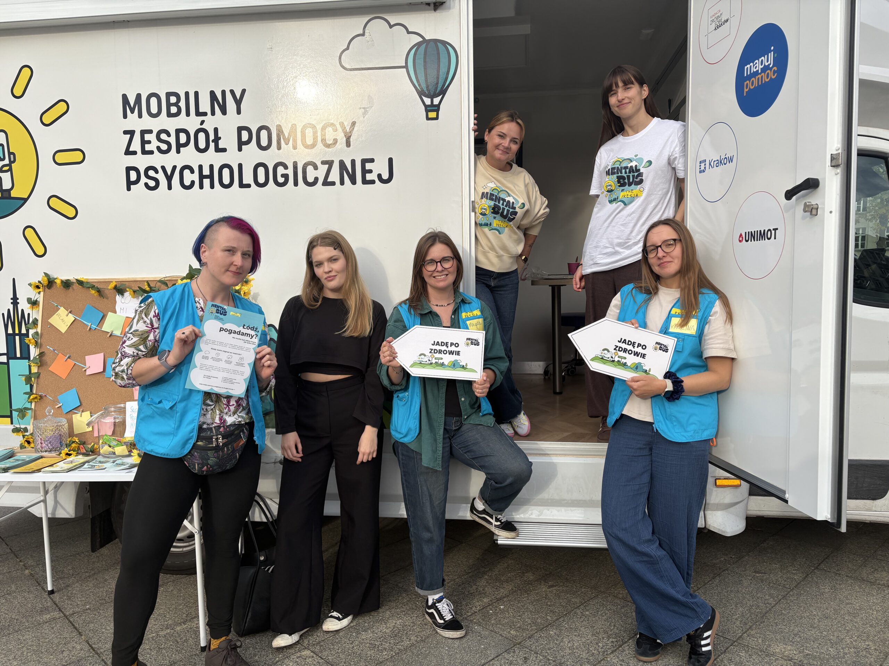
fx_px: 668
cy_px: 333
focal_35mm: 26
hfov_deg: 67.3
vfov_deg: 53.1
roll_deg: +0.7
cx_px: 444
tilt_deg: -4.2
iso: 50
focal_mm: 5.96
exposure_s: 1/1287
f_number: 1.6
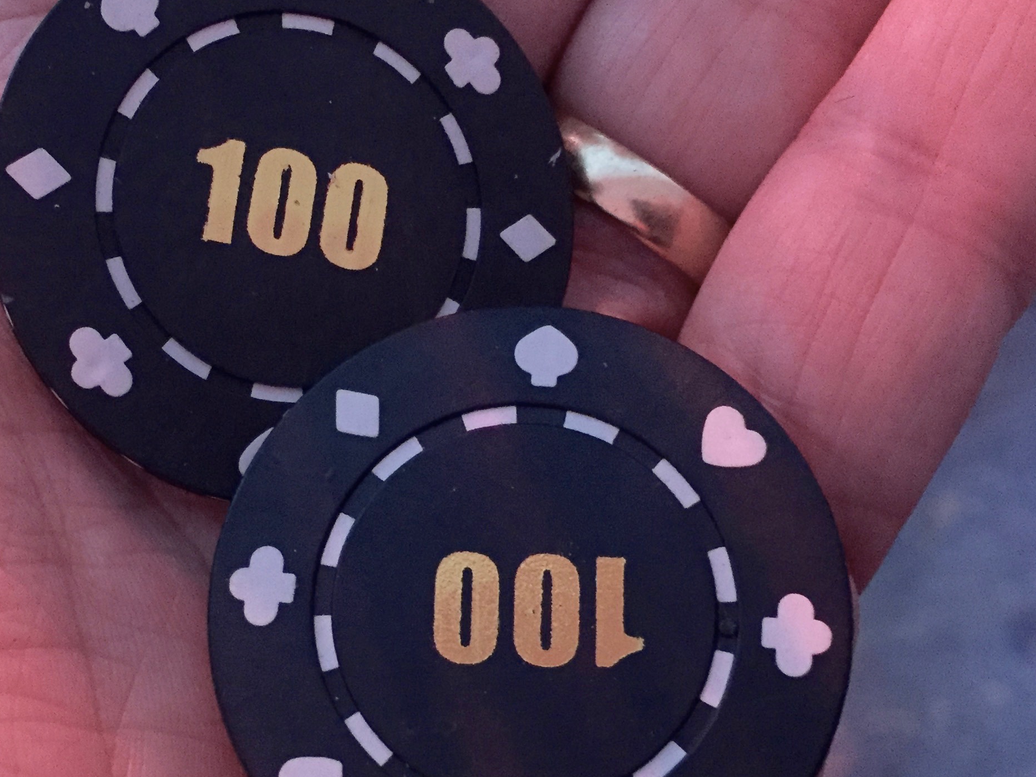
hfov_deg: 37.2
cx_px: 383
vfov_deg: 28.5
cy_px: 475
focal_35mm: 51
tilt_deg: -73.8
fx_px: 1526
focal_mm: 4.15
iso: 400
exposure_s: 1/17
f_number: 2.2
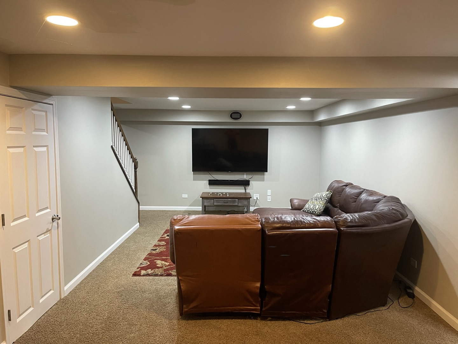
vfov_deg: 53.1
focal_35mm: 26
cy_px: 172
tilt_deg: -6.6
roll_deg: -0.6
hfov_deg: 67.3
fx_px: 344
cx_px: 229
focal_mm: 5.1
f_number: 1.6
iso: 320
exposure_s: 1/60
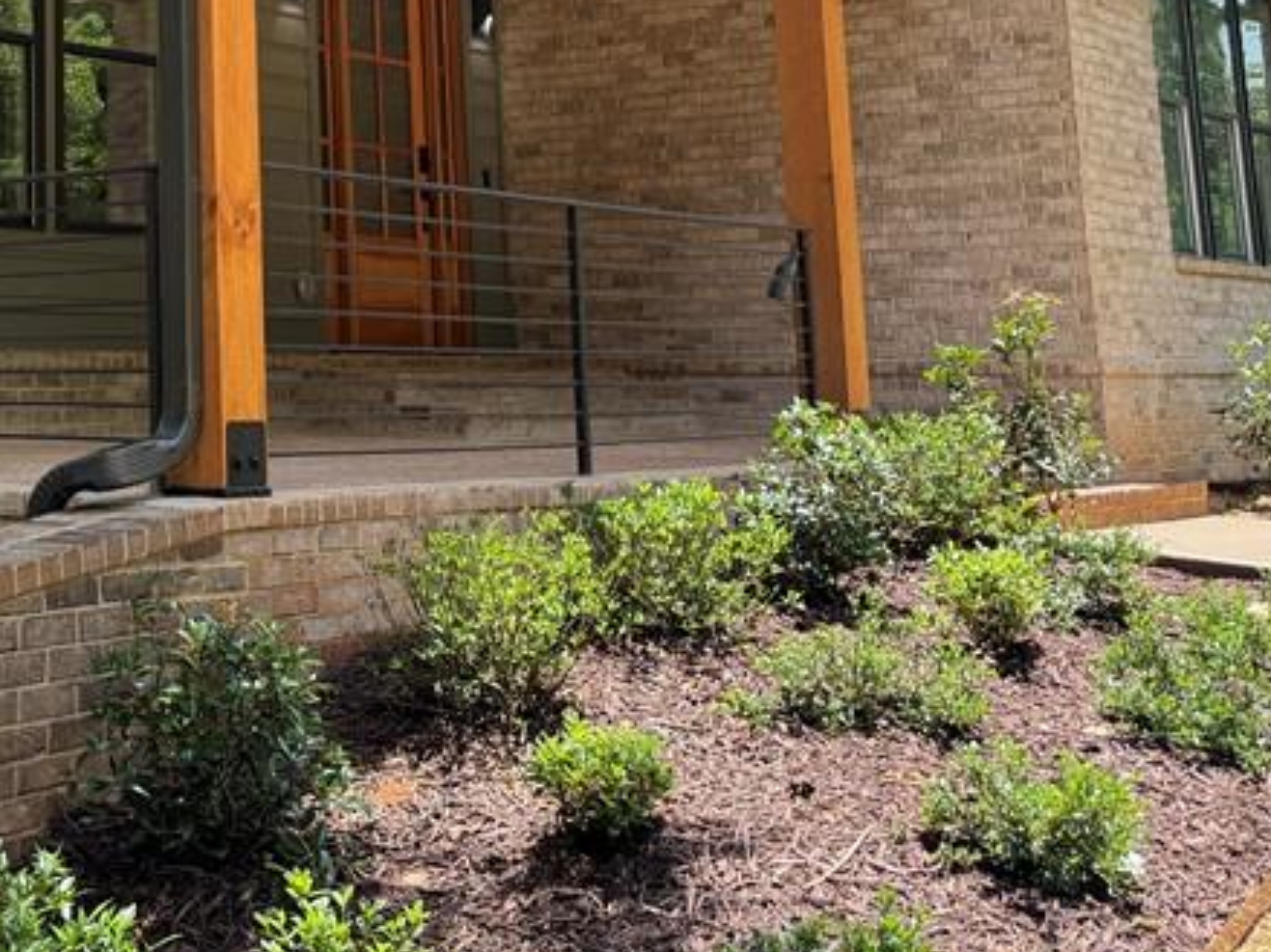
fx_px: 2056
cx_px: -6
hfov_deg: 31.7
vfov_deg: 24.7
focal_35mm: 56
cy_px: -26
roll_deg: +0.4
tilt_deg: +10.8
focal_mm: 6.76
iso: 100
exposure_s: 1/992
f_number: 1.78
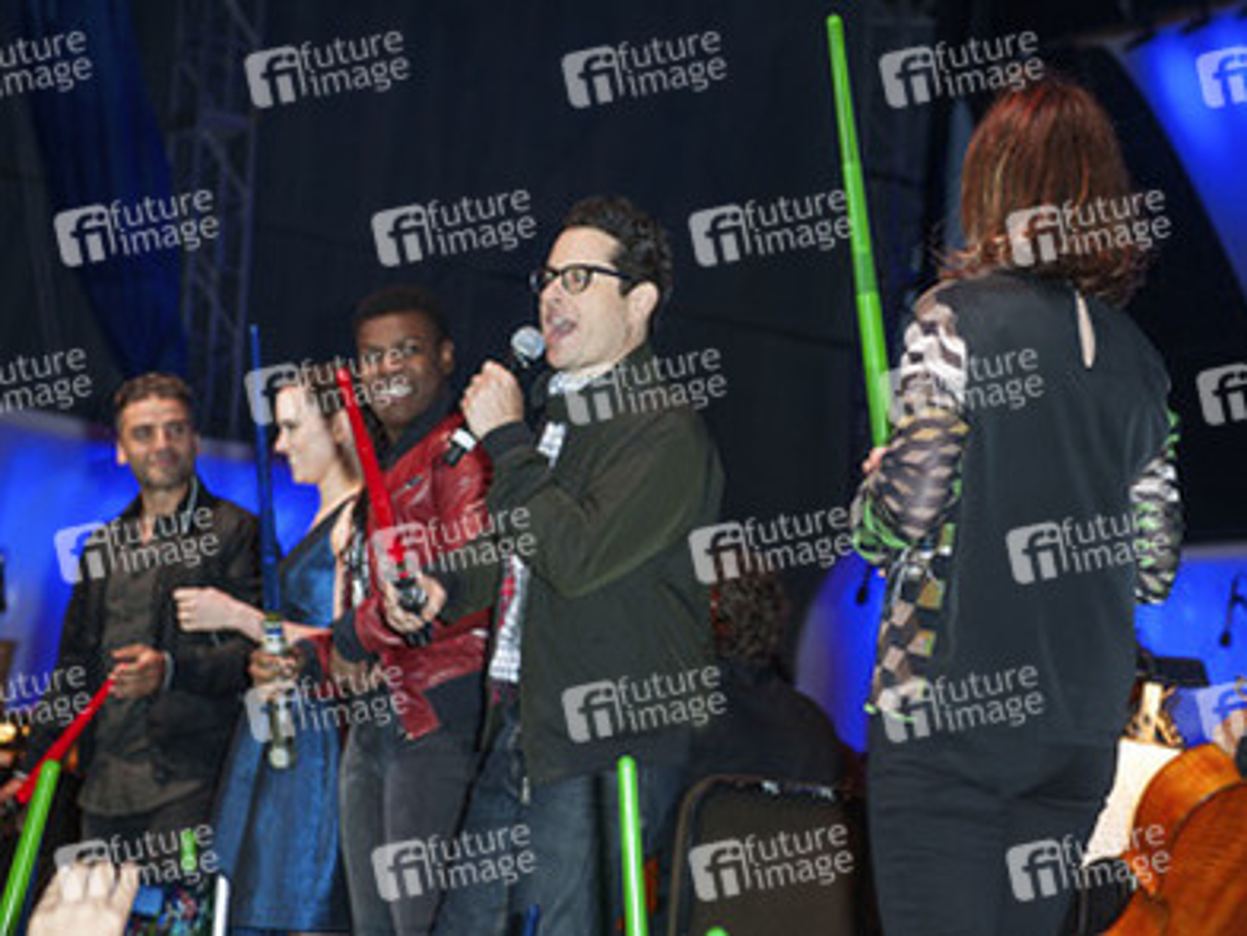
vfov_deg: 19.1
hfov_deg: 25.3
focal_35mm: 77
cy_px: 466
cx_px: 685
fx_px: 2775
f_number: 4
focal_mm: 70
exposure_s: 1/250
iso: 640
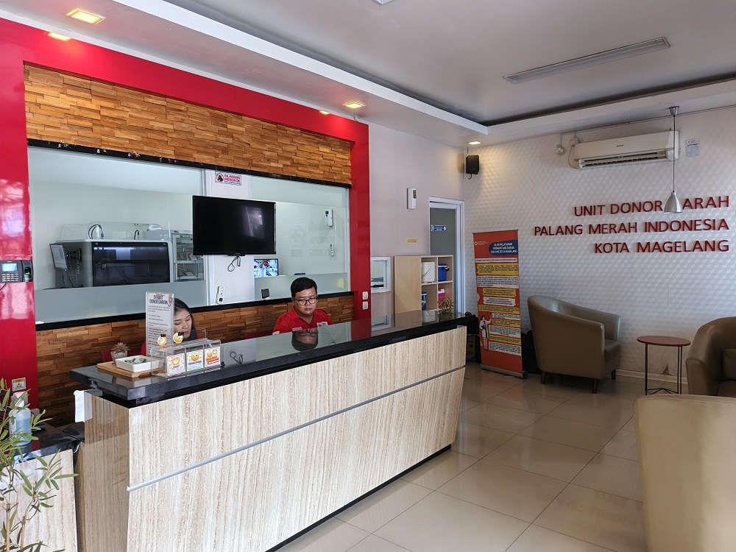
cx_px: 368
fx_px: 489
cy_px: 276
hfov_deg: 73.9
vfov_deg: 58.9
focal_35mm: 23
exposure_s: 1/50
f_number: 1.8
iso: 369
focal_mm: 5.56
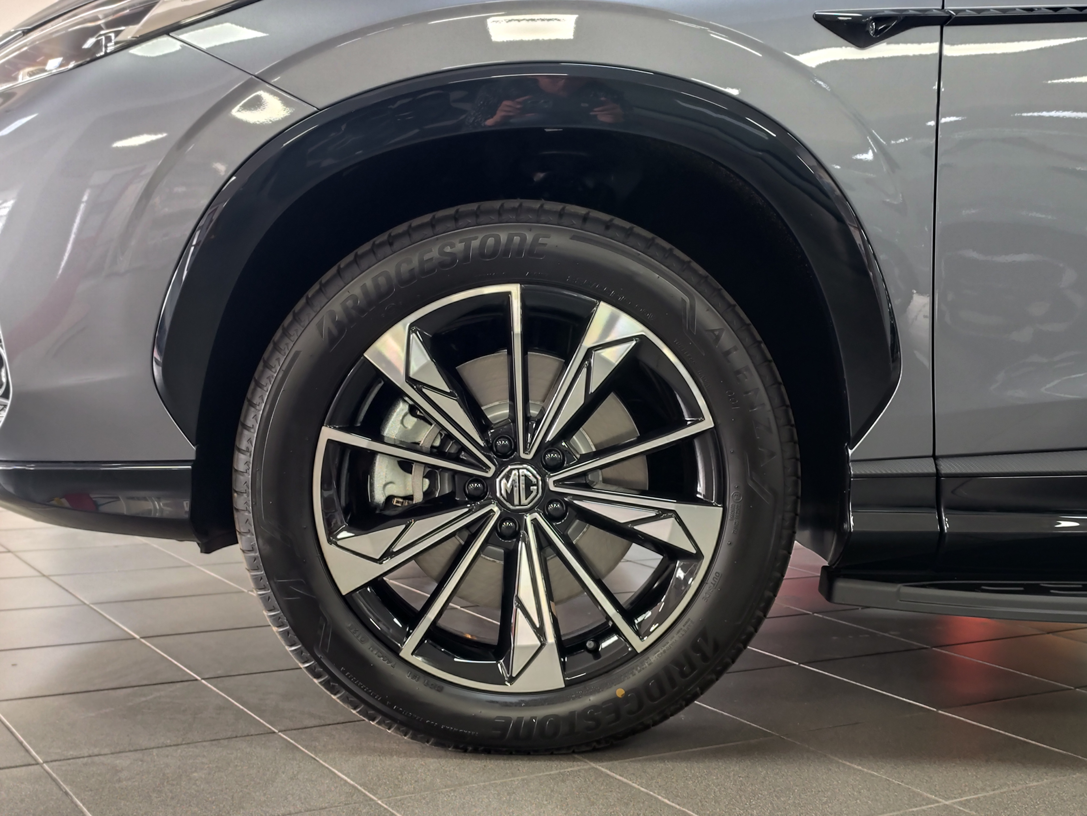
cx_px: 544
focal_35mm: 46
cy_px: 408
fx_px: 1444
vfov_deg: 31.5
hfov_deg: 41.2
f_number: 1.65
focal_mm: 6.19
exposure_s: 1/25
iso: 640
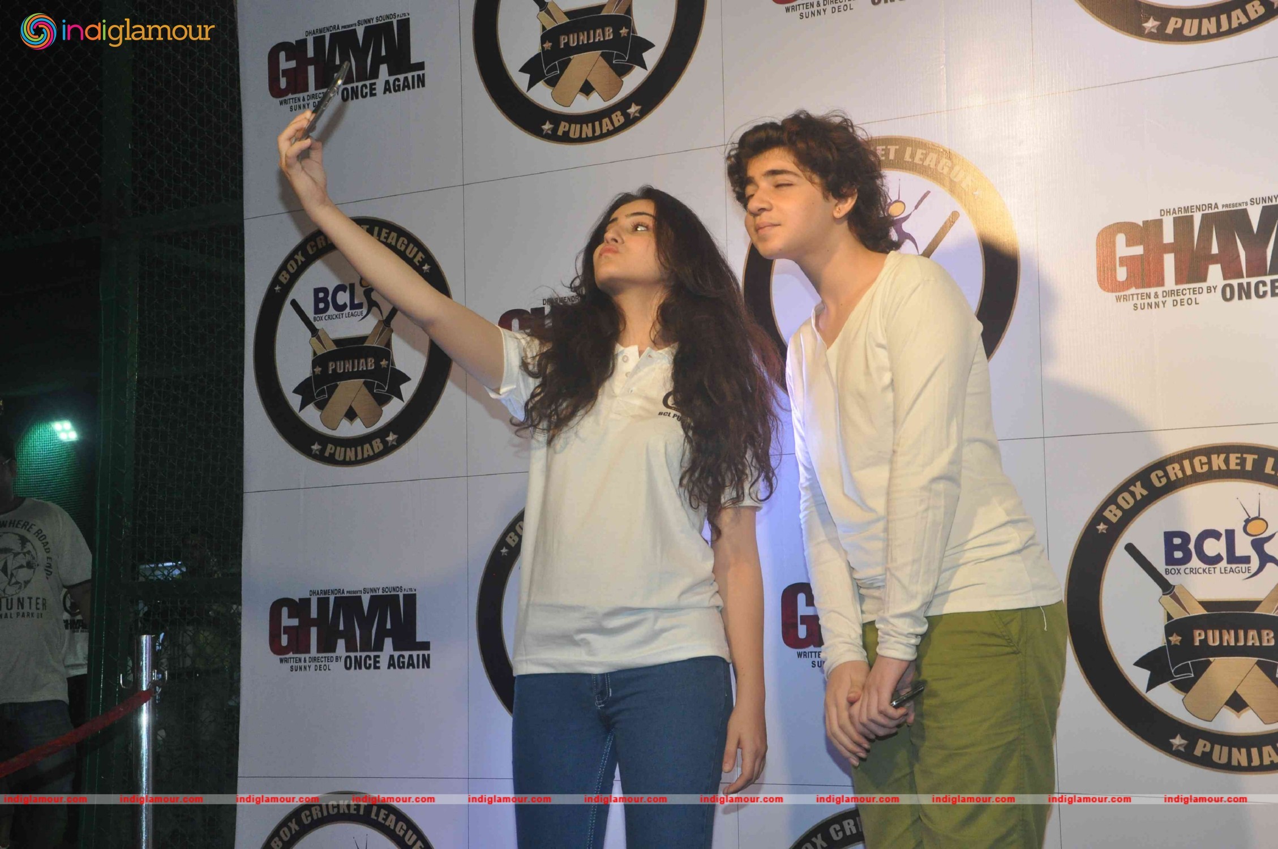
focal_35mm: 57
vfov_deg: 23.7
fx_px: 2021
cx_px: 639
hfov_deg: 35.1
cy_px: 424
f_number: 10
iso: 1000
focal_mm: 38
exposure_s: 1/100
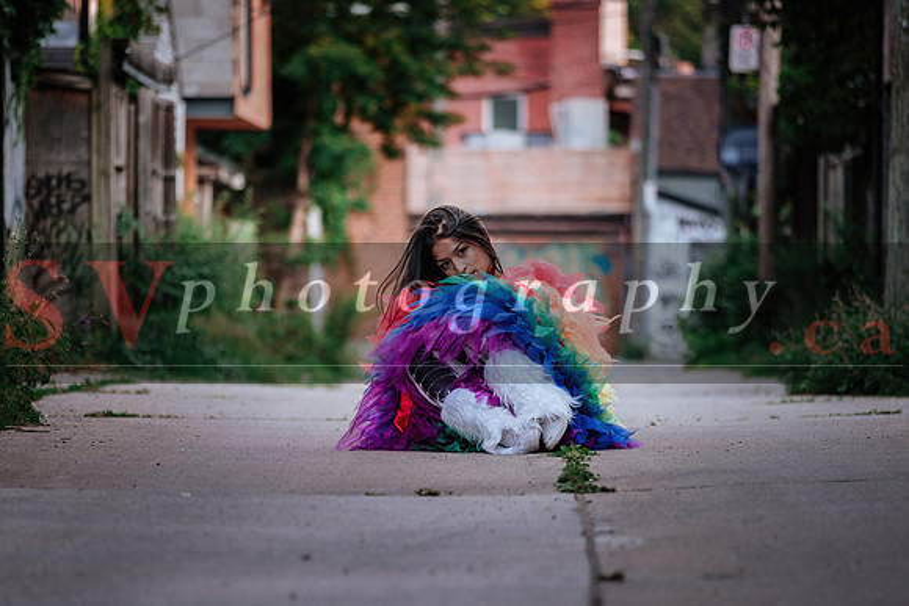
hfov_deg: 14.6
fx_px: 3555
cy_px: 371
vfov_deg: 9.7
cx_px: 424
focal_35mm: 141
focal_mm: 74.4
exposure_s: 1/500
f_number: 2.8
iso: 400
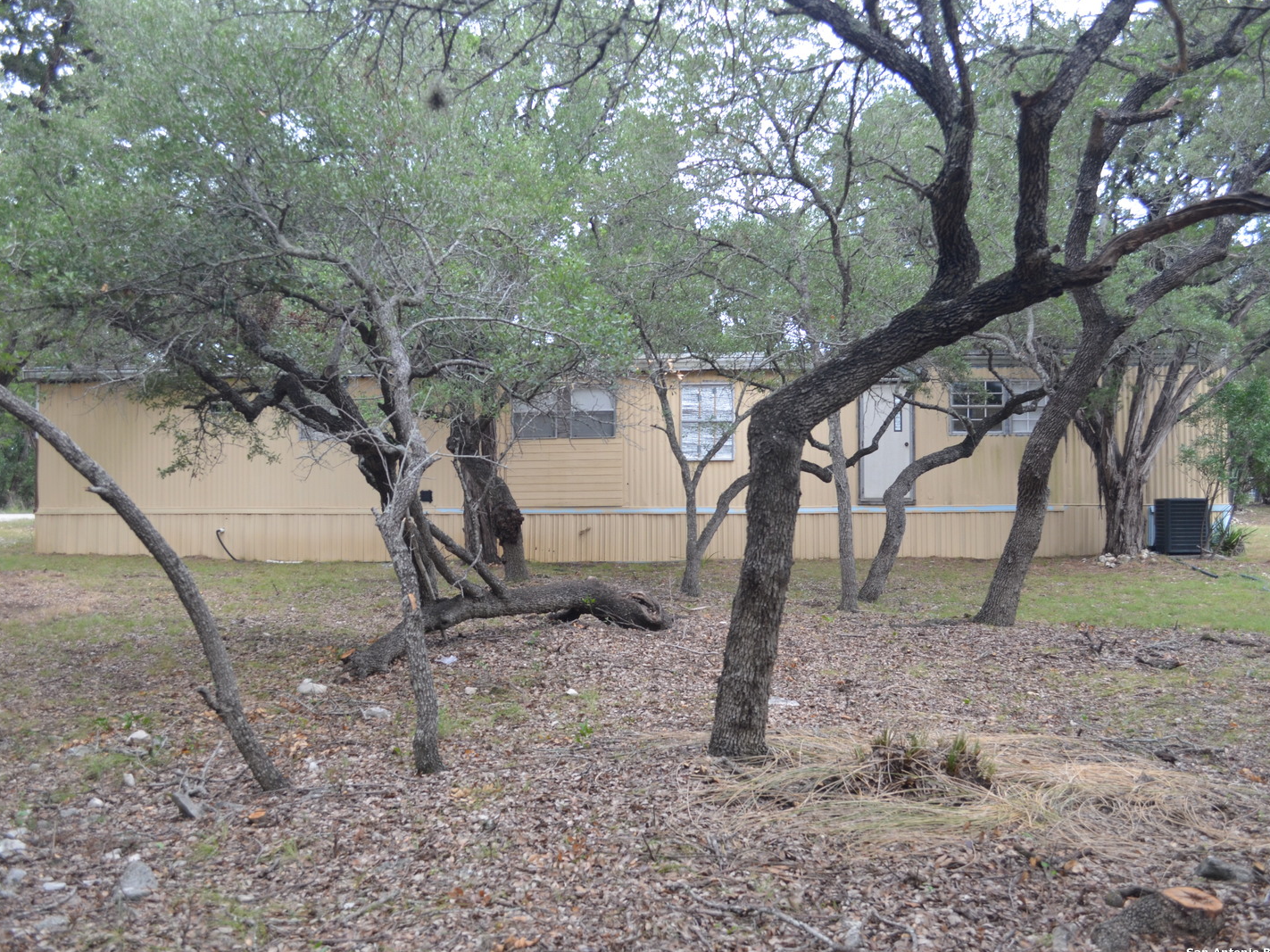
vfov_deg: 42.9
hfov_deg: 55.4
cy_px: 478
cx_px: 650
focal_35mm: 33
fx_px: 1211
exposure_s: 1/100
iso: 400
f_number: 5
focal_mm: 20
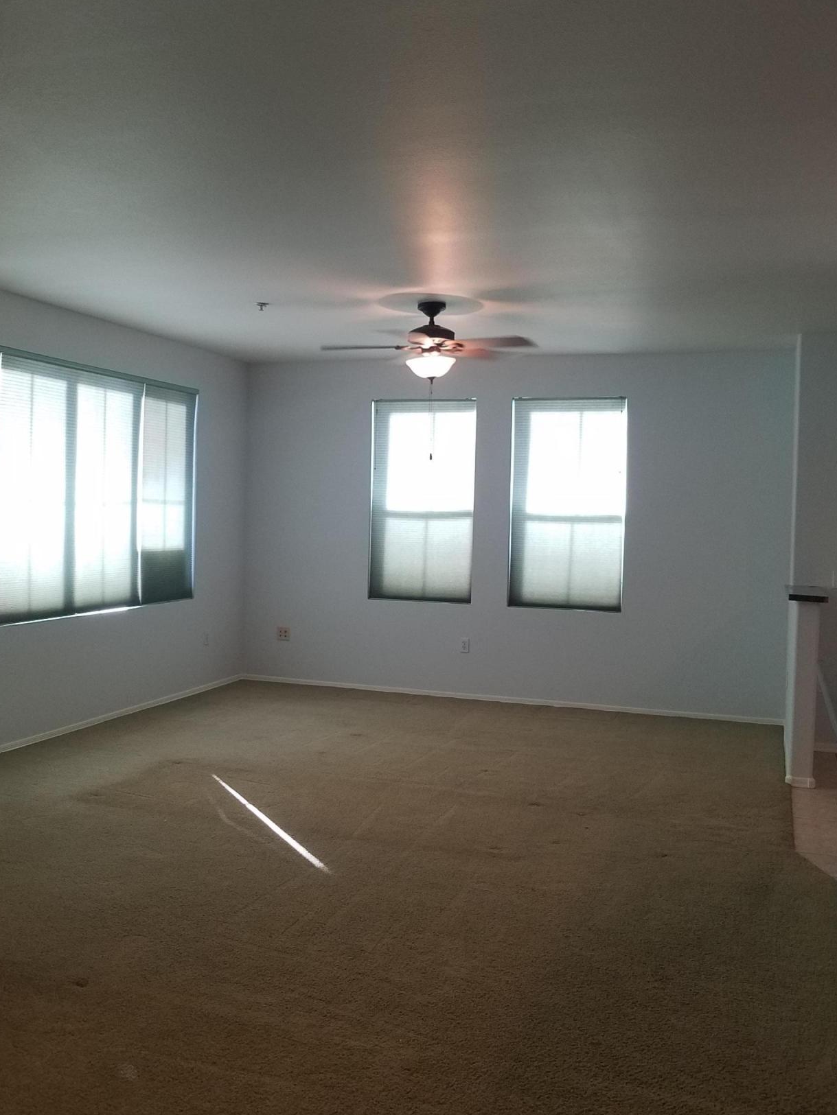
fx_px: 1032
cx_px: 411
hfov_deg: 44.2
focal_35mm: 32
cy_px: 538
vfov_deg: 56.8
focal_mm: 4.2
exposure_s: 1/60
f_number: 1.7
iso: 100
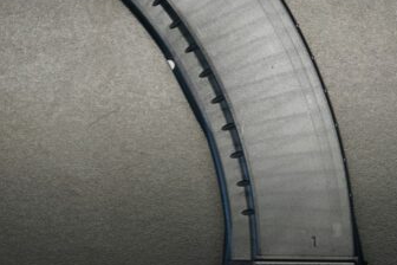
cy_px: 54
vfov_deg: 10.2
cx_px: 240
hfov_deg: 15.3
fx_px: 1478
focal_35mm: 134
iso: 640
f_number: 5.6
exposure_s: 1/80
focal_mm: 50
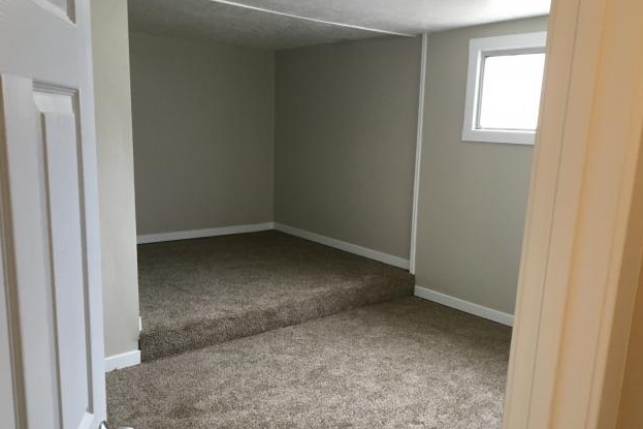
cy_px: 237
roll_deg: -1.7
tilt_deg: -11.7
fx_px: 554
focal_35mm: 31
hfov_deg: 60.3
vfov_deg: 42.3
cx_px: 325
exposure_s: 1/30
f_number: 2.2
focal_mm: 4.15
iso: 125
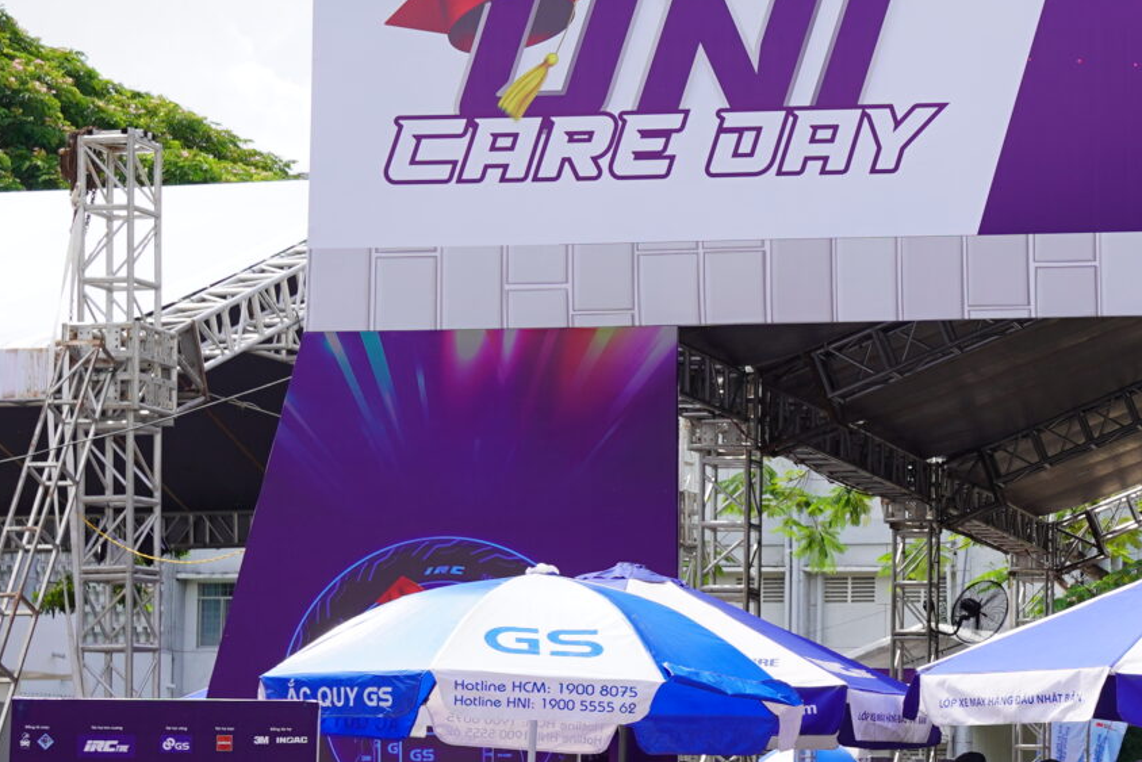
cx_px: 1555
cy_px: 577
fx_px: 2954
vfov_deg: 14.6
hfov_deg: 19.8
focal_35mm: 93
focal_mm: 30.7
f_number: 5
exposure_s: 1/320
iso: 100
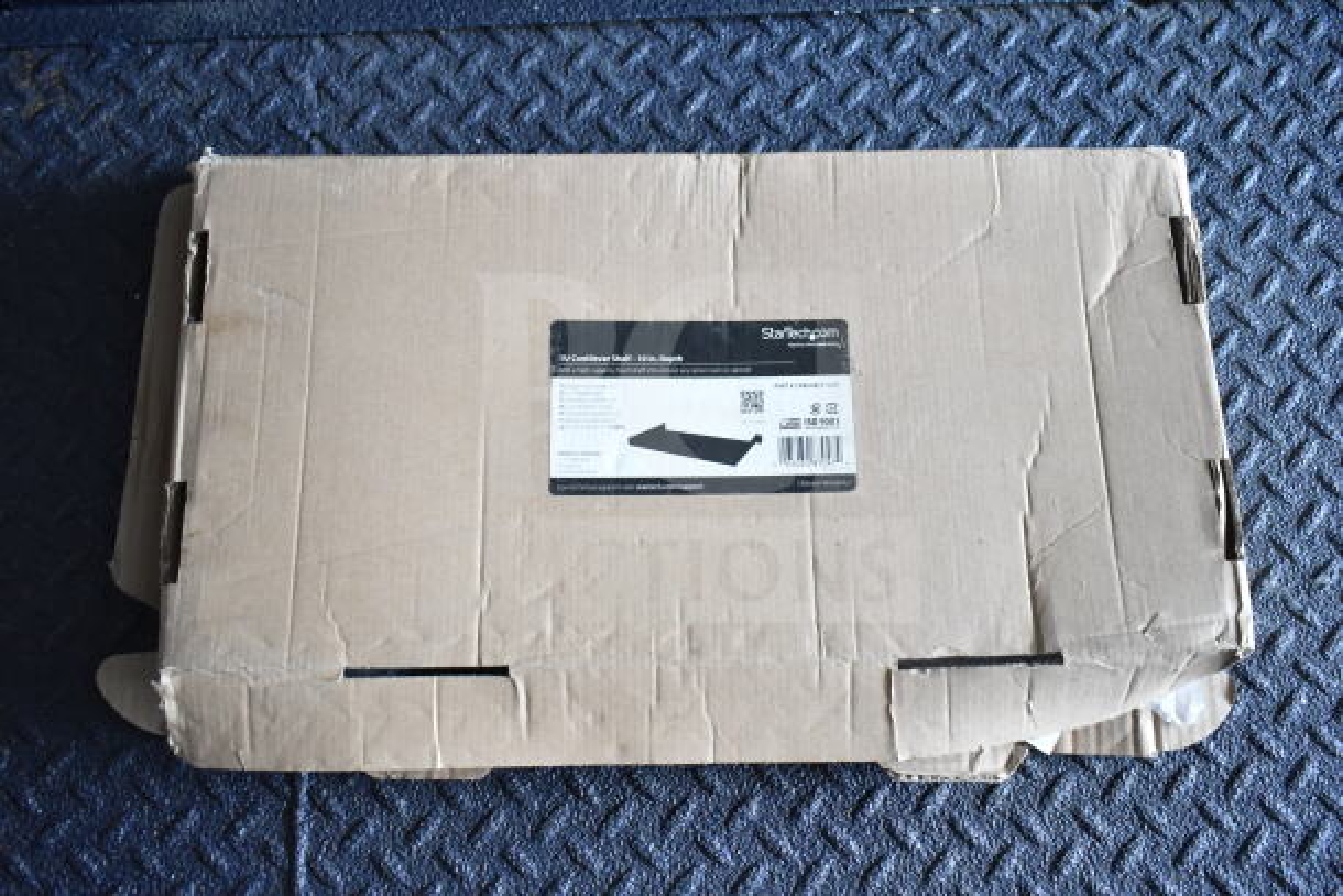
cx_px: 672
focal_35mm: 34
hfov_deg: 55.1
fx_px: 1287
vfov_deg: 38.4
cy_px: 448
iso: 1600
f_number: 4
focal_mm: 23
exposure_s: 1/60
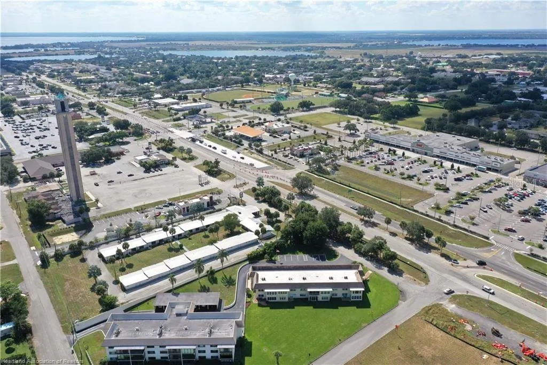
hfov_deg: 65.5
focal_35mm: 28
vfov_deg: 46.4
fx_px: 425
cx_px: 274
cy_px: 182
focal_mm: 10.26
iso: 100
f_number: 5.6
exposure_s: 1/500
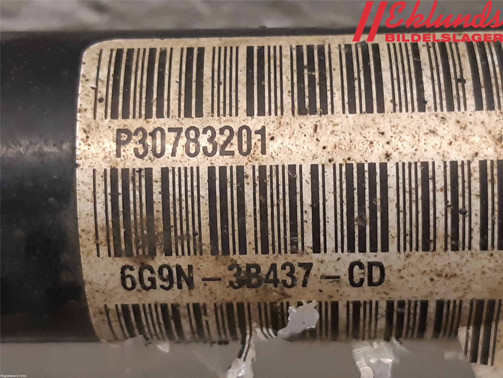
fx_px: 378
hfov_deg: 67.3
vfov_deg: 53.1
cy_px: 189
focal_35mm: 26
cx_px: 252
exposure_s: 1/50
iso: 200
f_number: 1.7
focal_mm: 3.93
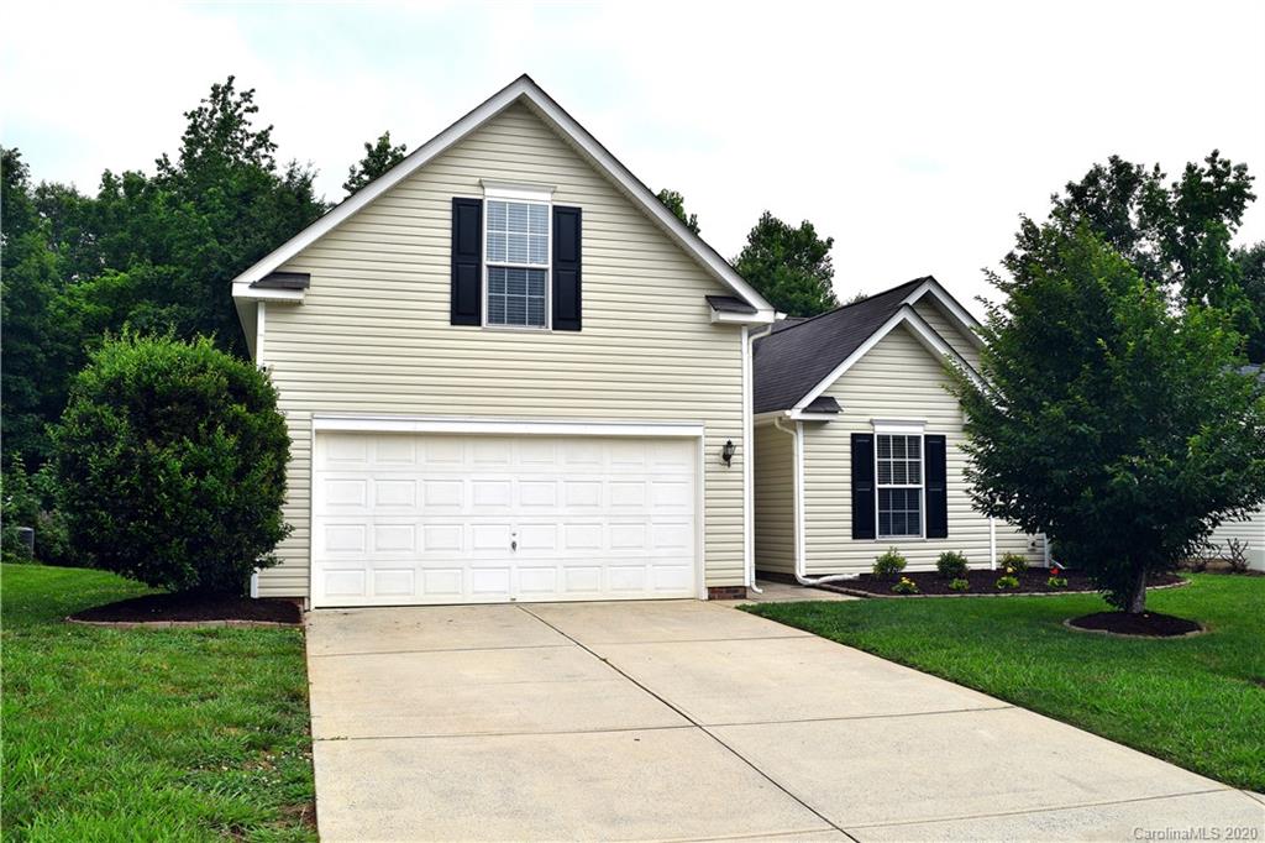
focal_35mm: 32
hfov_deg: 59.5
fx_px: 1106
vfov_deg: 41.7
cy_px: 422
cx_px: 632
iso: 100
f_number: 11
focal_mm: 21
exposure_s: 1/200
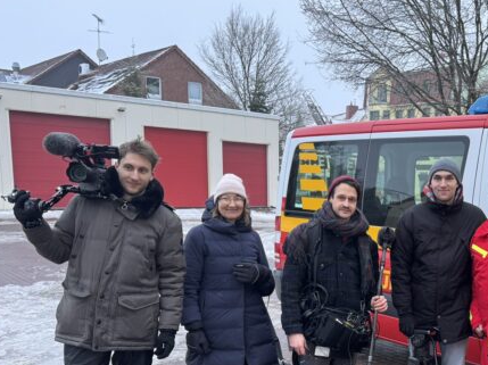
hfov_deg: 41.6
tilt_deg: -8.0
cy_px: 282
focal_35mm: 43
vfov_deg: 32.8
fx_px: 606
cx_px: 405
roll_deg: -0.9
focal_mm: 6.76
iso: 200
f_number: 1.78
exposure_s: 1/75
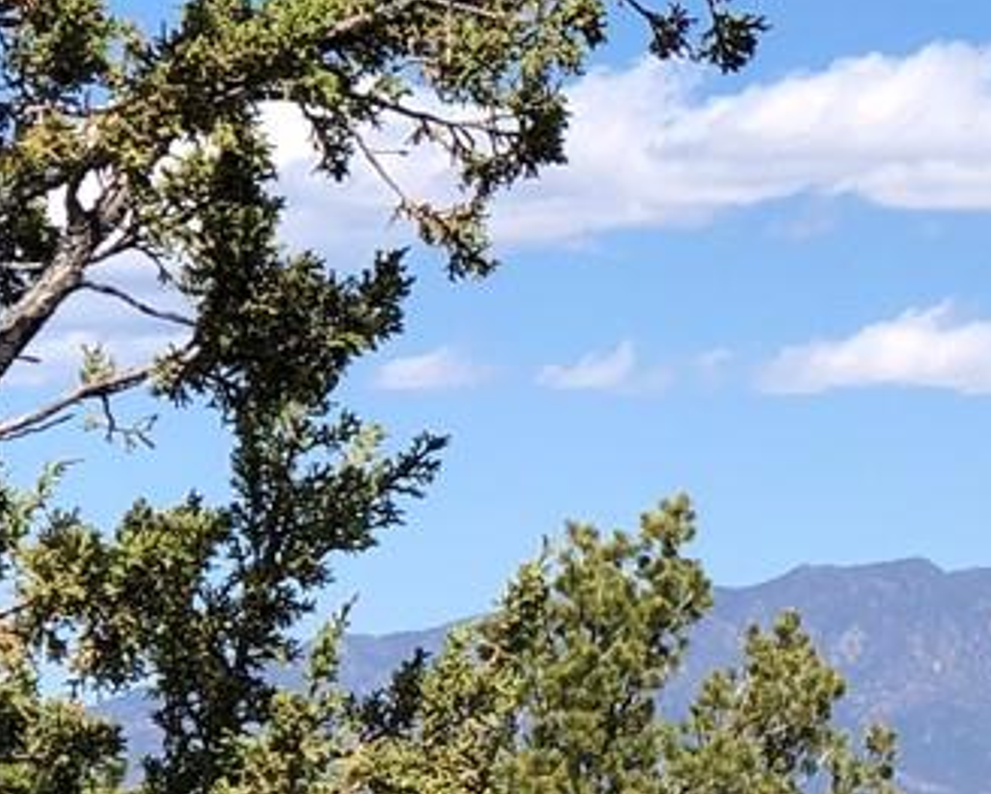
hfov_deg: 7.0
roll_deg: -0.5
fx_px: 7955
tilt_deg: +0.5
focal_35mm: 271
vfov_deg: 5.7
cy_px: 534
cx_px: 1390
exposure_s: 1/750
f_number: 2.8
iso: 20
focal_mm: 6.6
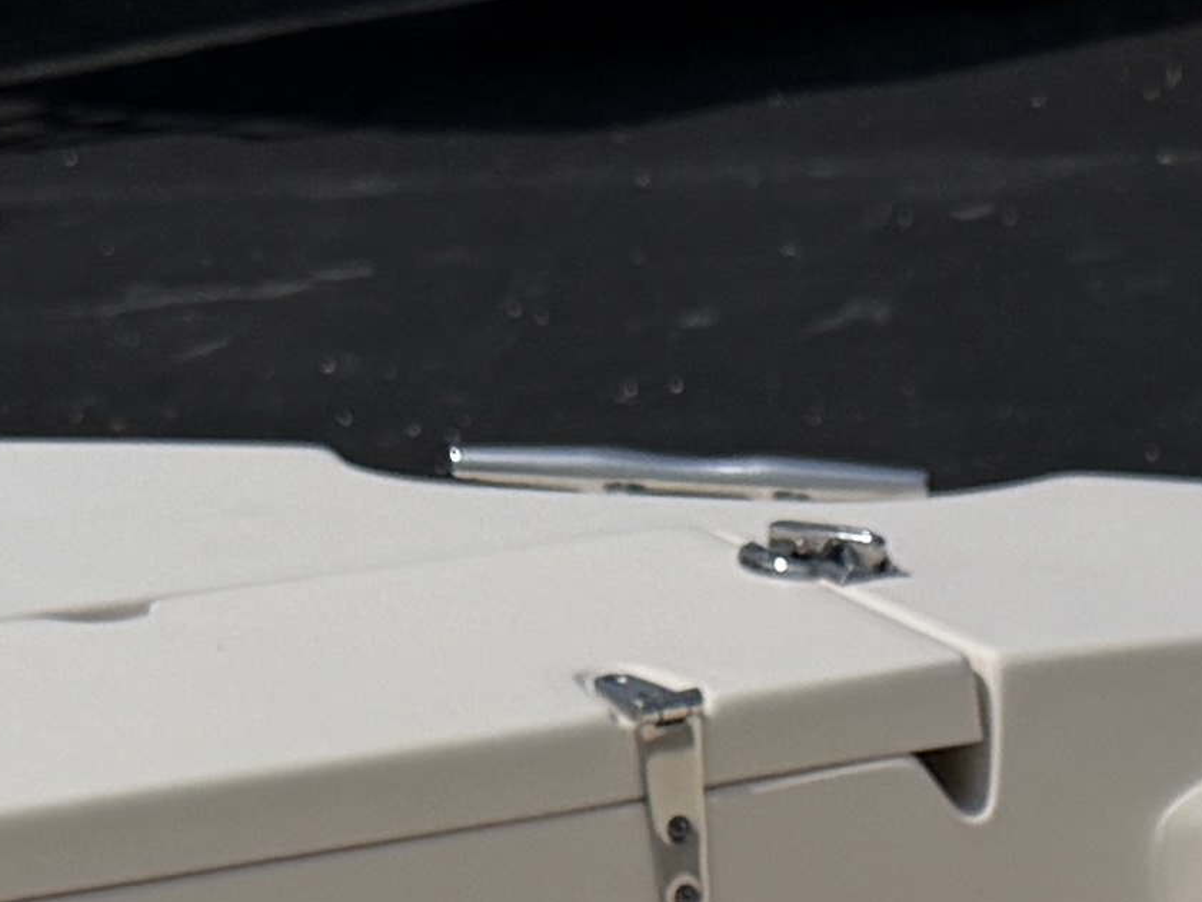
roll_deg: +2.7
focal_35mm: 163
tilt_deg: -29.5
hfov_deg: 12.0
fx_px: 5661
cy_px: 2370
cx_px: 1201
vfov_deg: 8.2
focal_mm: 6.76
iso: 80
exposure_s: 1/22727
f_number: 1.78
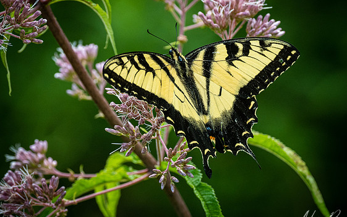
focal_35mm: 411
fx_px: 3885
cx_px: 174
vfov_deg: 3.2
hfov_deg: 5.1
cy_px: 122
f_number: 8
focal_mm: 185
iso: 800
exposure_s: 1/320
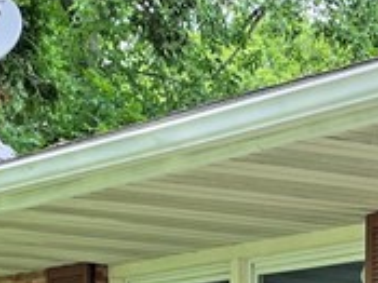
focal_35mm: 152
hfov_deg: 12.9
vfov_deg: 9.4
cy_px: 475
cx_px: 350
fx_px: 1659
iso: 32
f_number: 1.6
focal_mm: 4.2
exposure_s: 1/390
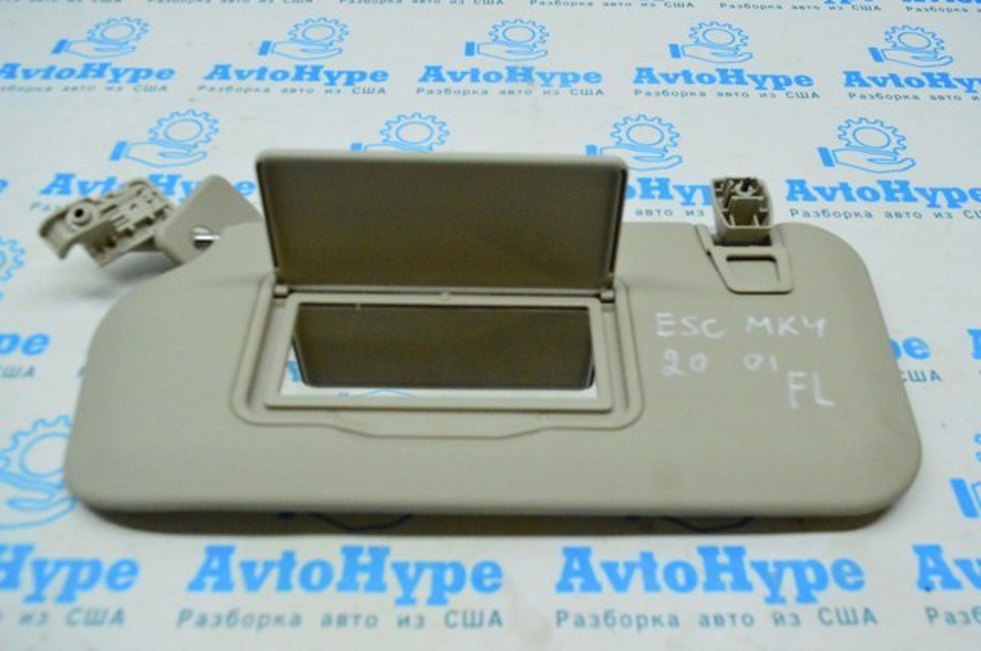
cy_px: 326
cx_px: 490
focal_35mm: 32
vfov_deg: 41.6
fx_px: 857
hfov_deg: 59.6
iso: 6400
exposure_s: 1/500
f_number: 6.3
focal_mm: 21
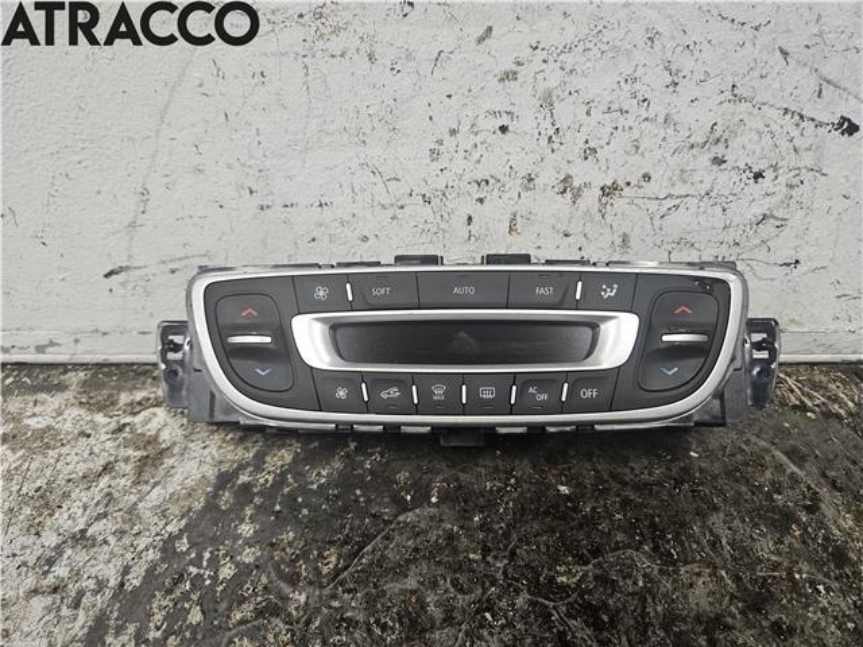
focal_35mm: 23
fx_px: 573
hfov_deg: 73.9
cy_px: 324
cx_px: 432
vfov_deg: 58.9
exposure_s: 1/100
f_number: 1.8
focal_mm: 5.4
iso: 320
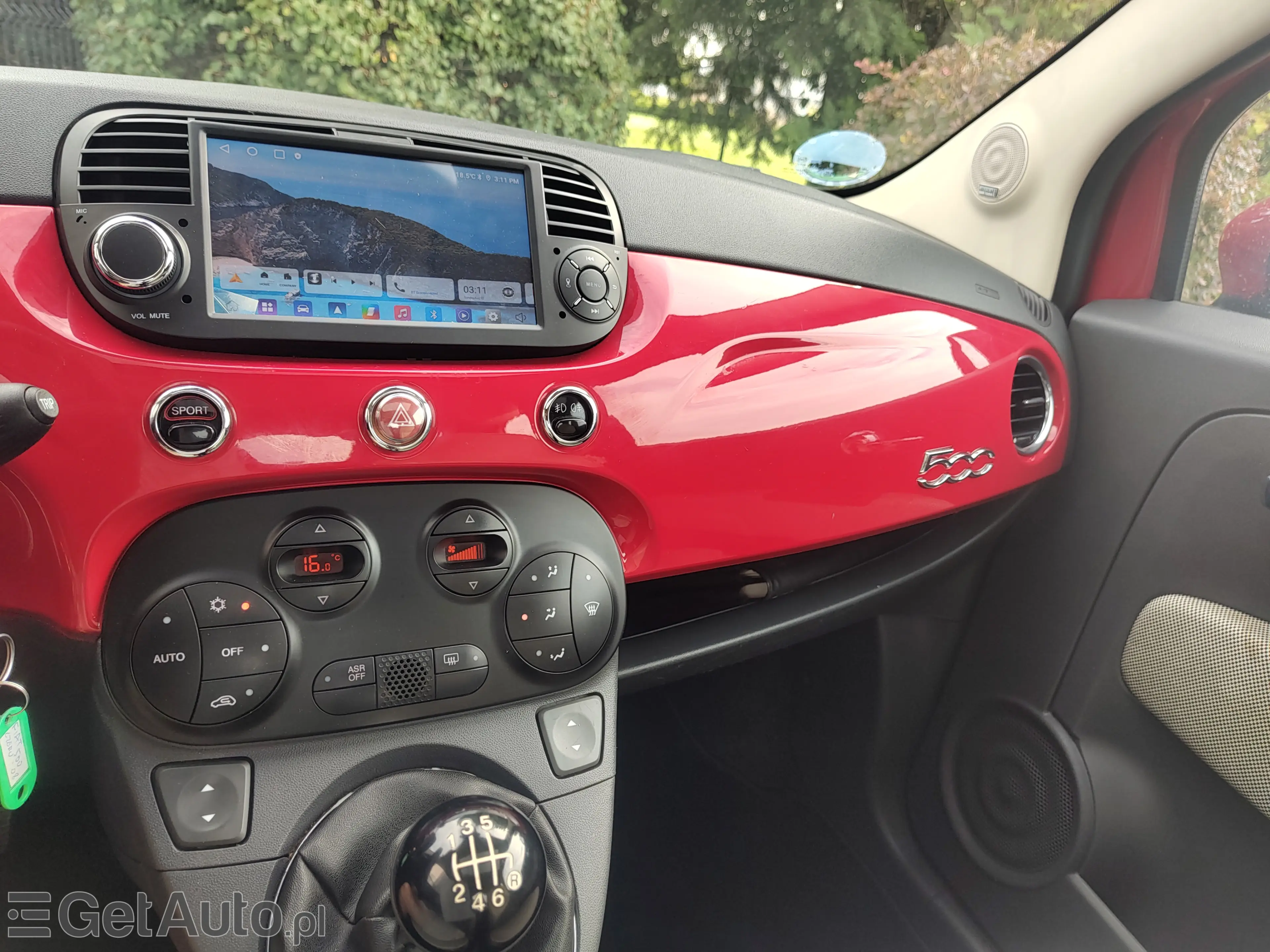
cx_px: 635
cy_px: 476
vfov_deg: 58.9
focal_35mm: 23
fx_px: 844
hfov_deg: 73.9
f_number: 1.8
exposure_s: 1/128
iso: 100
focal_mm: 5.56
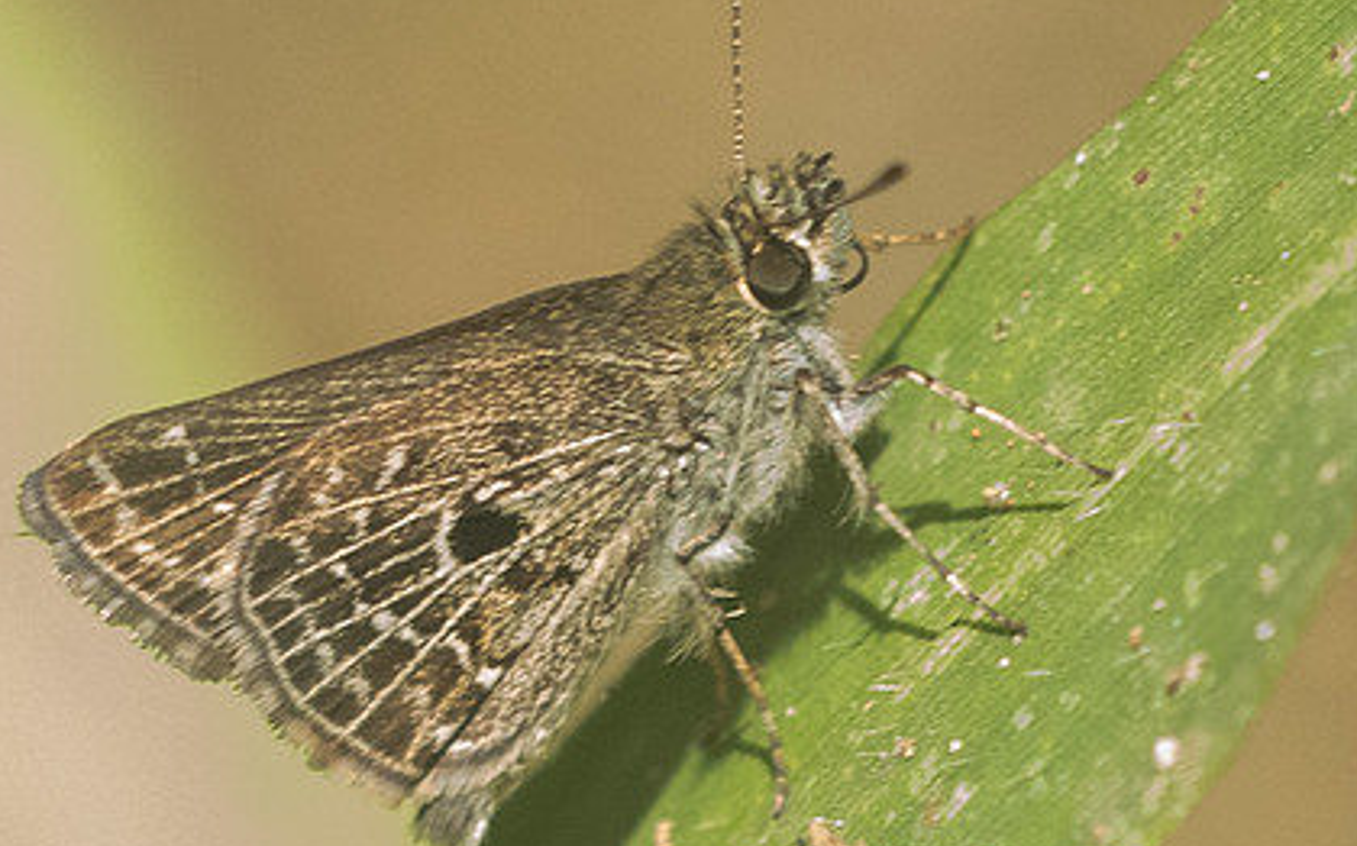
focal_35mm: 1210
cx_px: 311
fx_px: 44725
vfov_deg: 1.1
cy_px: 639
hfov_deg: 1.7
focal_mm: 150
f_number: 5.6
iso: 1000
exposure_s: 1/640
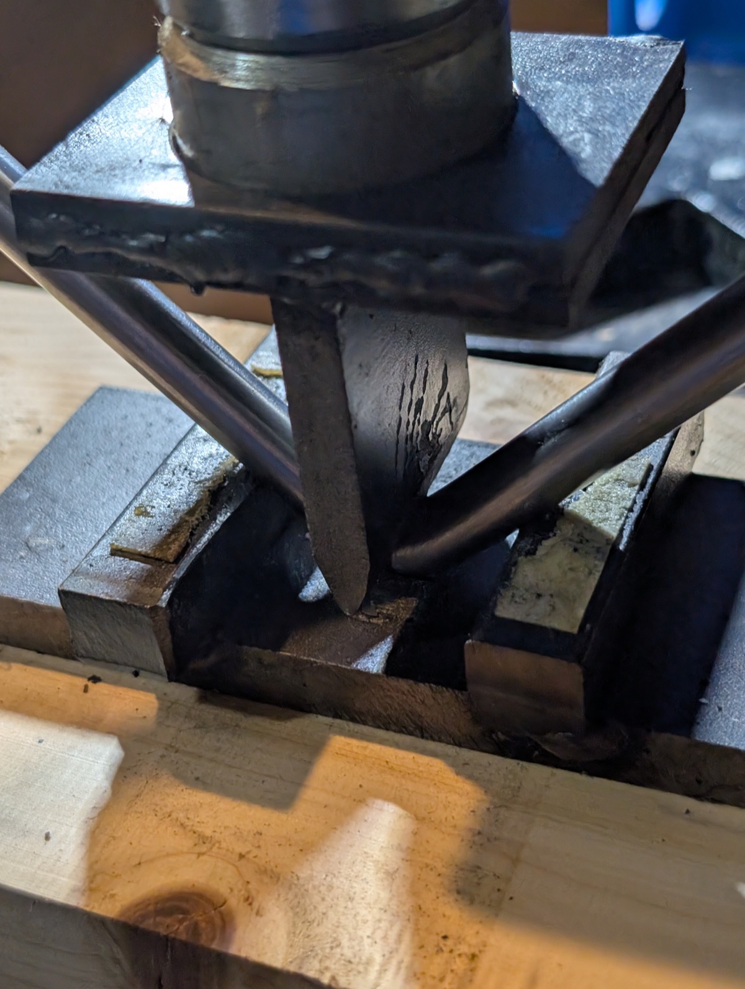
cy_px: 494
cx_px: 372
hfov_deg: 29.8
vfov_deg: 38.9
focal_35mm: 49
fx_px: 1402
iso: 306
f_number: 1.68
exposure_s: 1/192
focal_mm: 6.9
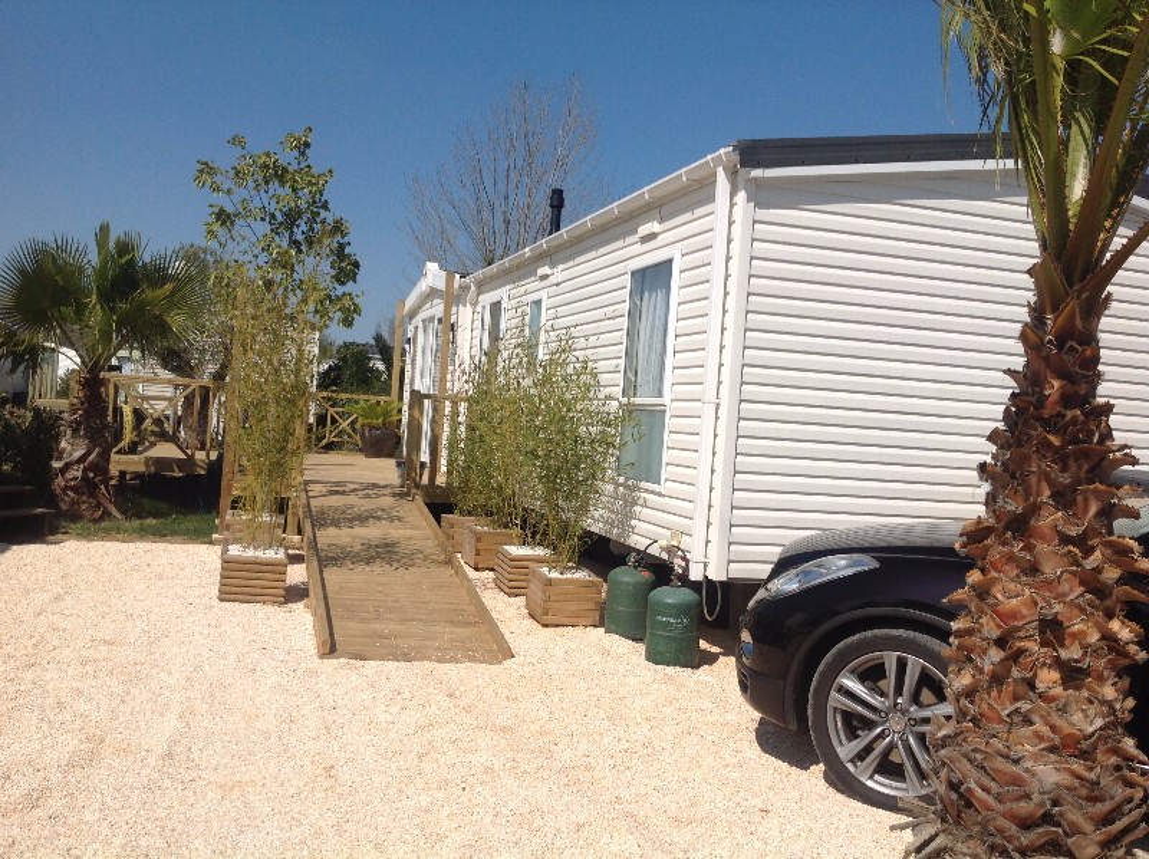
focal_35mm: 35
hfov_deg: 52.7
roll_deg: -4.1
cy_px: 430
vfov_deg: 40.6
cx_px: 574
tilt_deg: +1.2
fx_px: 1160
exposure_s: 1/4329
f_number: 2.4
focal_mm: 4.28
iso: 50
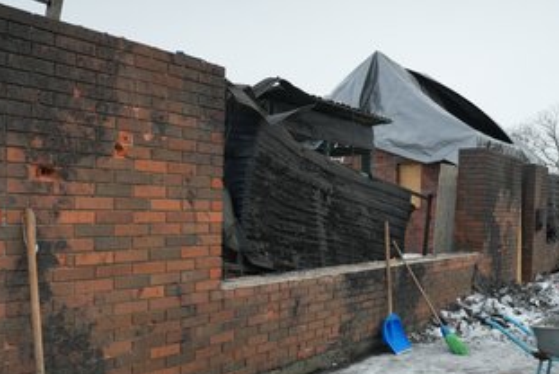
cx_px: 225
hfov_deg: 52.7
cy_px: 236
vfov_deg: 36.7
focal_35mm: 36
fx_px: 560
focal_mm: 28
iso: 500
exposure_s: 1/200
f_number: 2.8
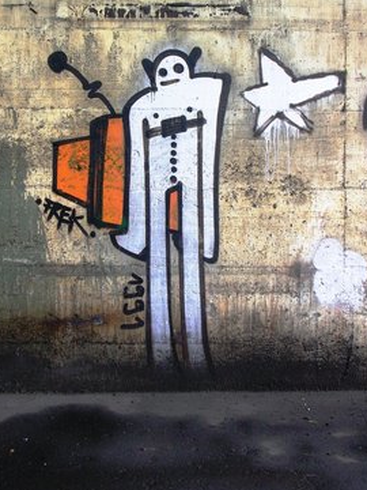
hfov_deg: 24.4
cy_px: 196
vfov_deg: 32.1
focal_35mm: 60
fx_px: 848
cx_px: 199
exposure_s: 1/6.5
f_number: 3.2
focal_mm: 8
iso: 86
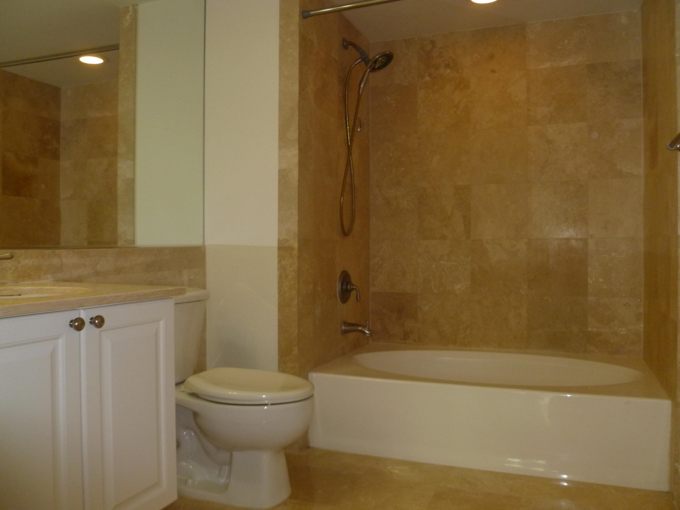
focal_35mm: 28
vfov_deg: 49.7
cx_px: 340
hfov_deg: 63.4
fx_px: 550
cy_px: 255
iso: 200
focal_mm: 5
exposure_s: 1/30
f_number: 3.3
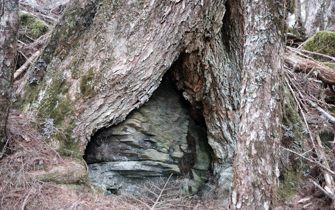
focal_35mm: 36
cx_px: 167
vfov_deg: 35.3
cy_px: 102
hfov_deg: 54.0
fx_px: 329
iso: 1000
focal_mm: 23
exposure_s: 1/45
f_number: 2.5
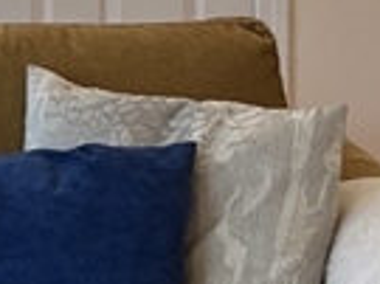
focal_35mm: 197
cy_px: -281
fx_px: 2161
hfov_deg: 9.7
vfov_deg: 7.3
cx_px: -239
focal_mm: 5.7
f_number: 1.5
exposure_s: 1/120
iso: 40
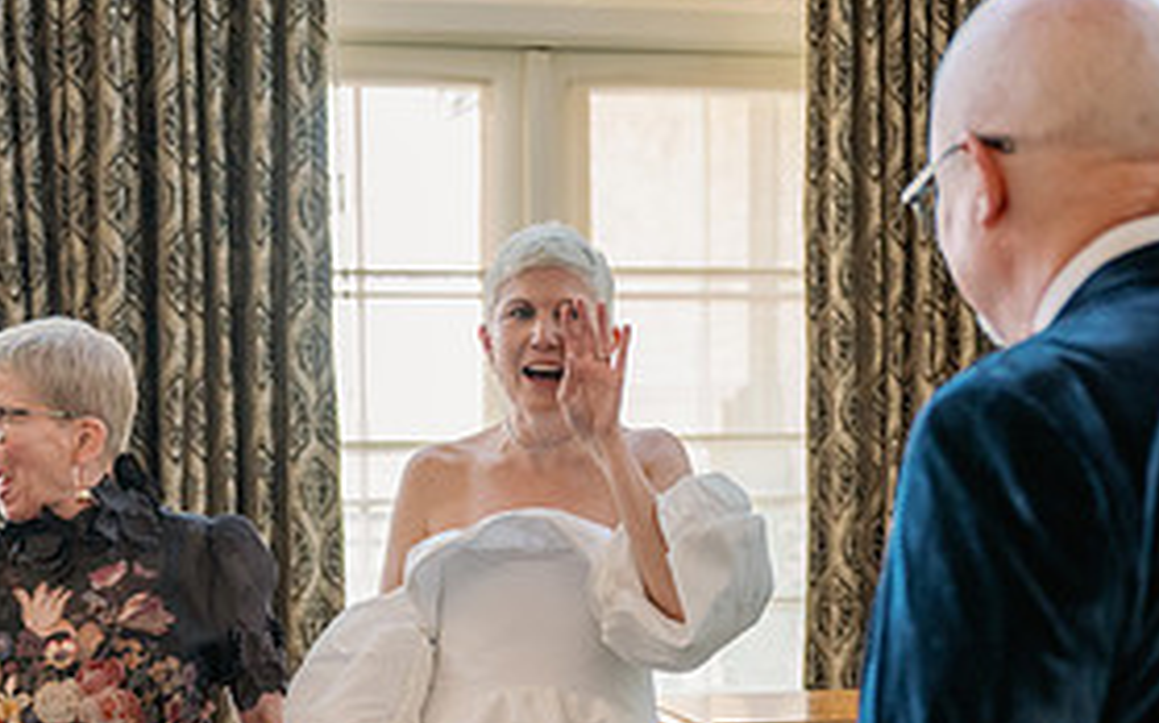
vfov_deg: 14.7
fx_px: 2746
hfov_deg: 23.8
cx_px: 619
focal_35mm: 87
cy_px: 758
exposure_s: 1/160
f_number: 2.8
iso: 1000
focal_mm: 41
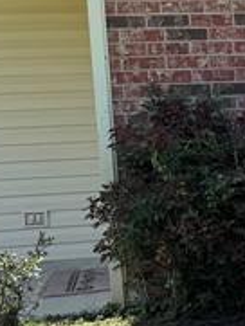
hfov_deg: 9.1
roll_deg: +0.7
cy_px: 182
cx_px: 695
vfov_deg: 14.5
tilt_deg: -8.6
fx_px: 1282
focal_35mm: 136
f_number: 1.78
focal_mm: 6.76
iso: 80
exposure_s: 1/1395
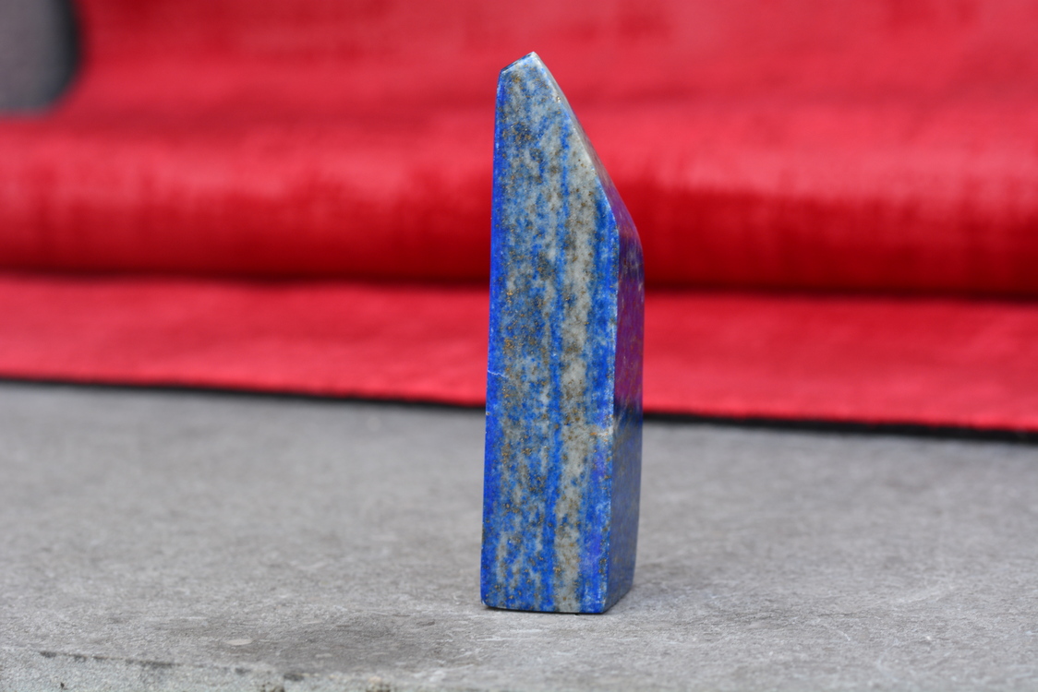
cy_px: 346
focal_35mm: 158
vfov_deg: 8.7
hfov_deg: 13.0
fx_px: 4542
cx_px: 519
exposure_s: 1/80
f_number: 10
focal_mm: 105
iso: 200
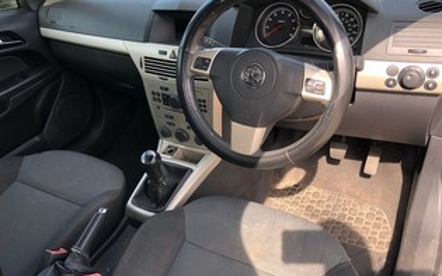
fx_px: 398
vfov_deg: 38.3
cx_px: 222
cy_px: 147
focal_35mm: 33
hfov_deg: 58.1
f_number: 1.8
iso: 25
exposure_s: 1/120
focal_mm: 4
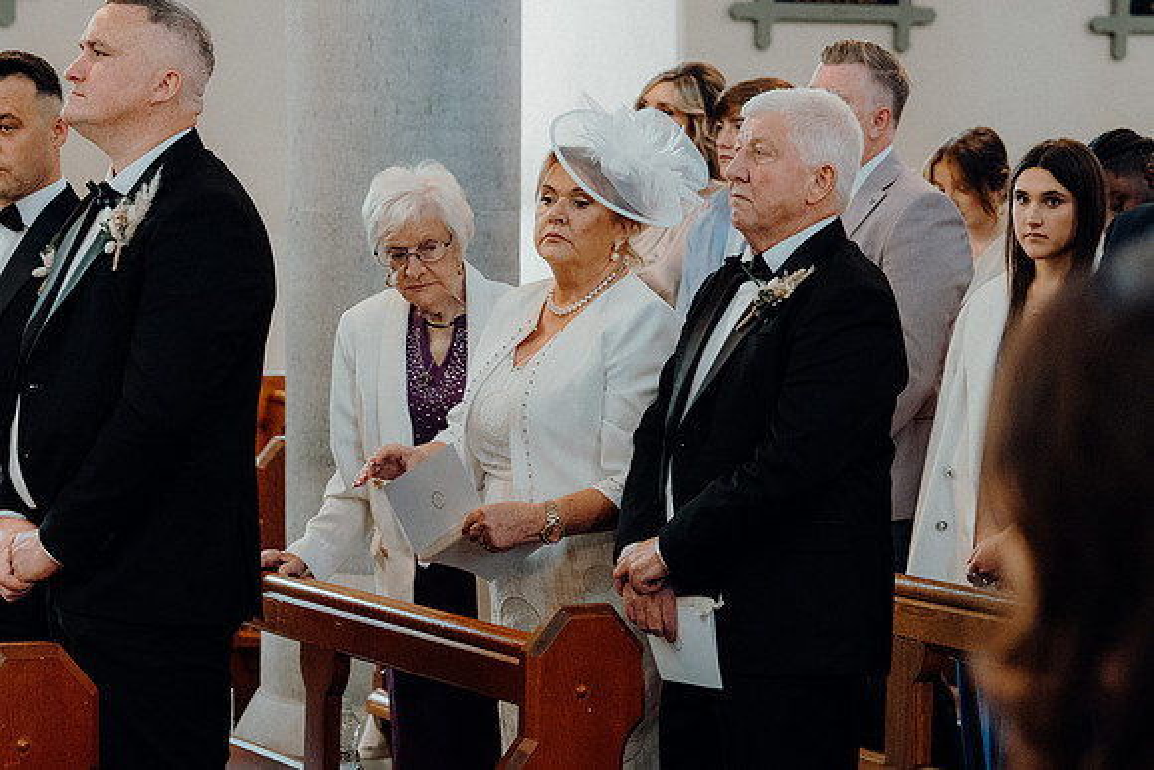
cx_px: 577
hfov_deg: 19.5
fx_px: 3366
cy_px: 385
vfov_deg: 13.0
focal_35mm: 105
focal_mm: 70
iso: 4000
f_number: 3.5
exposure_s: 1/160
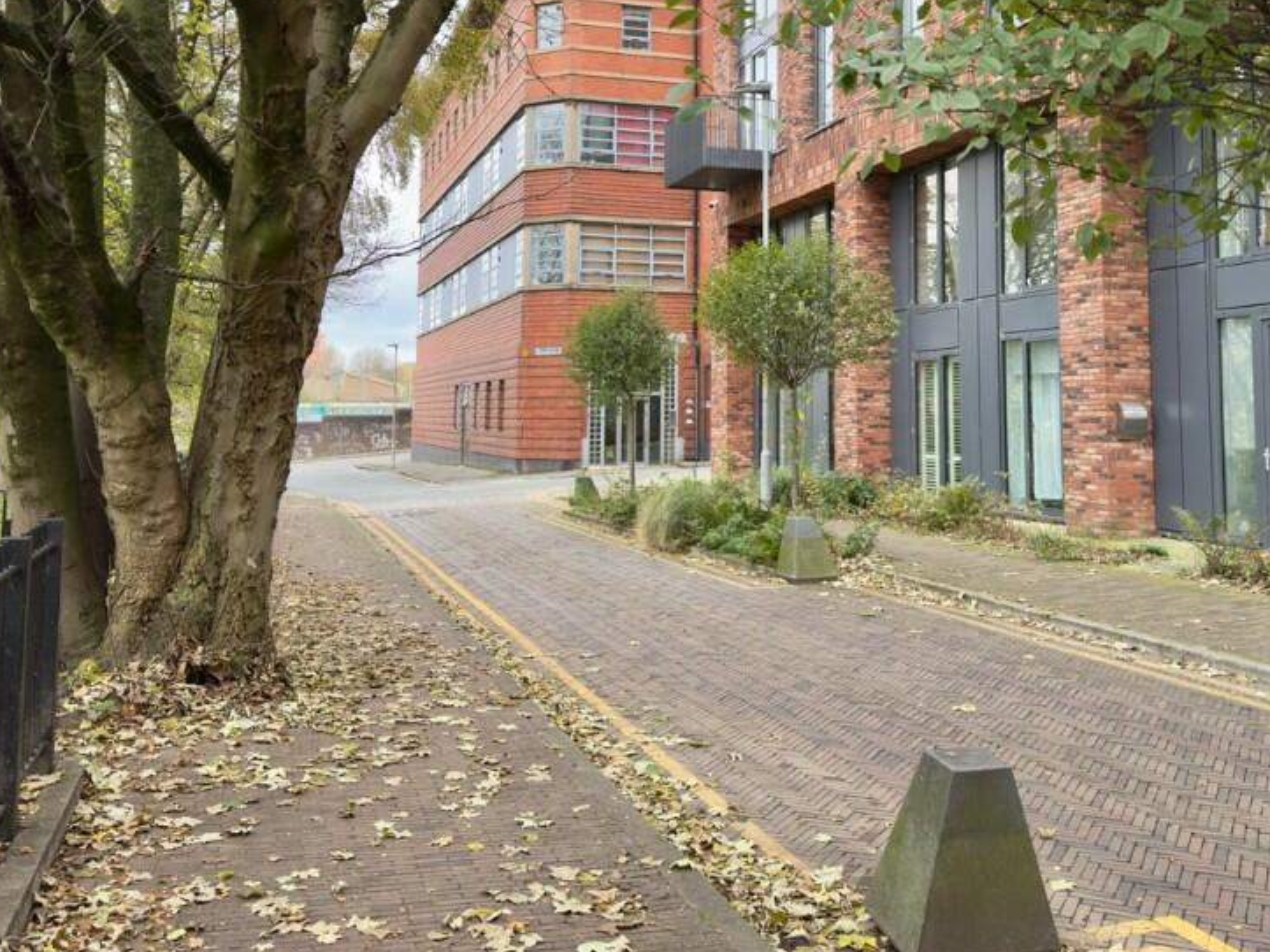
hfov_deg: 53.8
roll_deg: +0.2
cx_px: 711
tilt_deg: +6.0
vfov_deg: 41.2
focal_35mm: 34
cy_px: 313
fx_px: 1247
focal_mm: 6.76
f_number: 1.78
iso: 80
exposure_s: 1/209
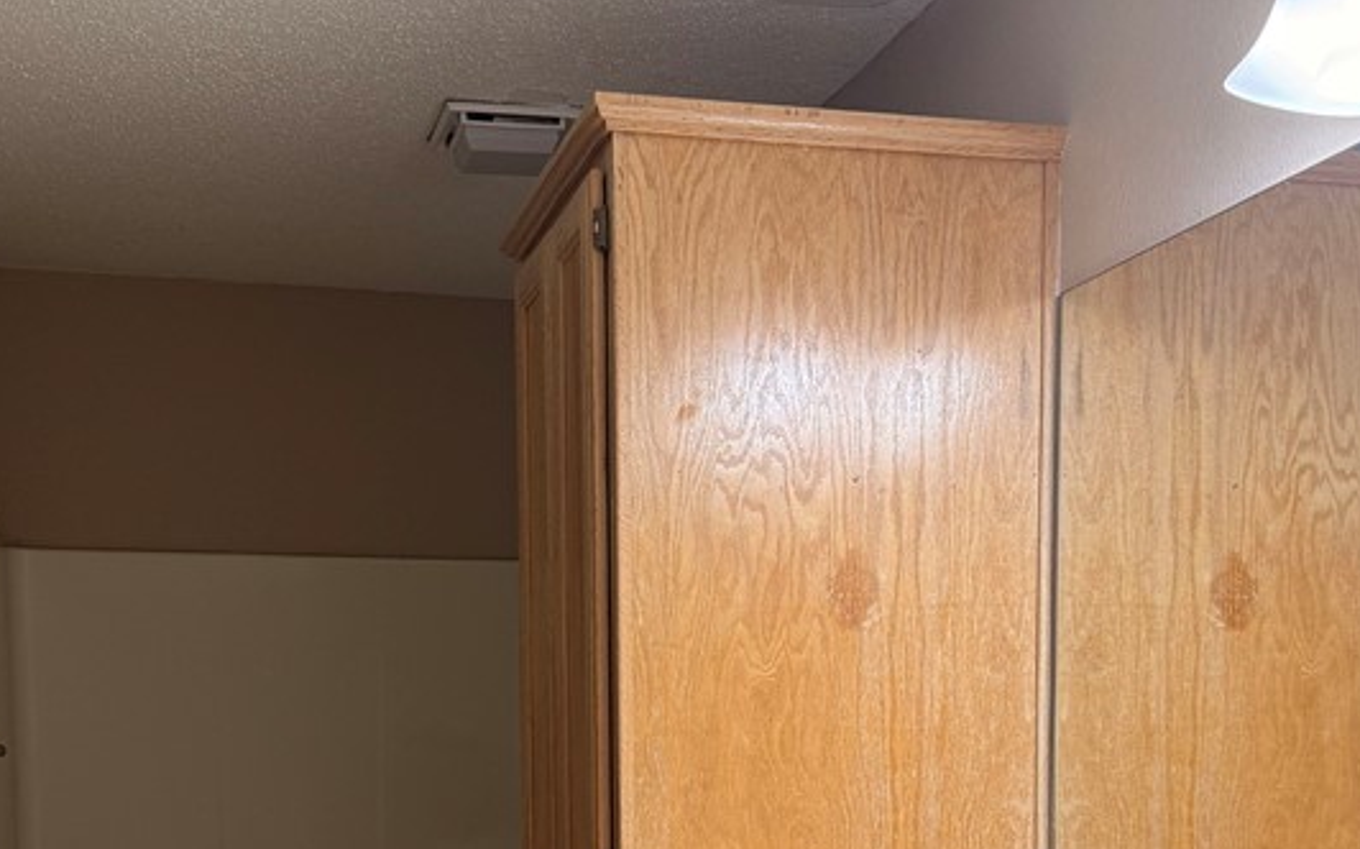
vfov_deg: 25.1
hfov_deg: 41.0
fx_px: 1815
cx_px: 621
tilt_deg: -3.0
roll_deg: +0.6
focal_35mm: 49
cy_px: 839
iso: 125
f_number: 1.78
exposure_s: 1/120
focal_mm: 6.76
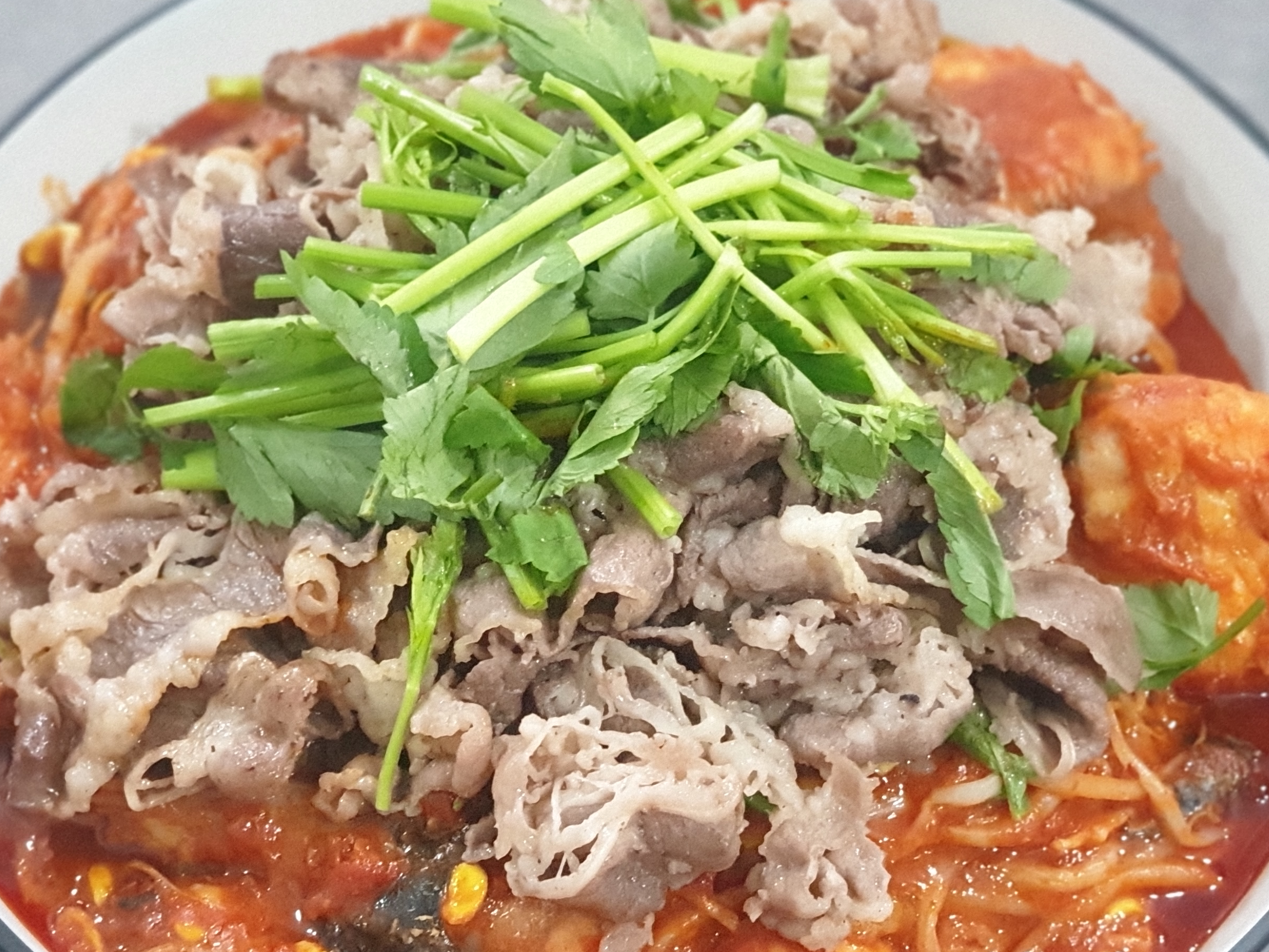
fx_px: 3189
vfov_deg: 17.0
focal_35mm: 87
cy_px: 559
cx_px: 655
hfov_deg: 22.5
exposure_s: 1/24
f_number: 2.4
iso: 800
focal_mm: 6
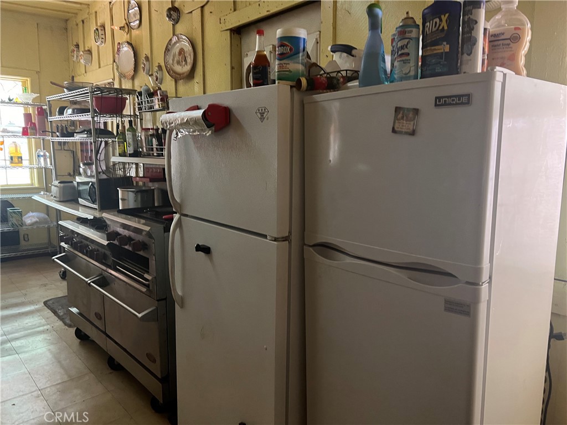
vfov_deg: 53.1
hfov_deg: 67.3
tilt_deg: -11.5
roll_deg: -0.8
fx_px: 426
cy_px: 212
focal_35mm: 26
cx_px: 284
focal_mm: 5.7
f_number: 1.5
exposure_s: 1/45
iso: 250
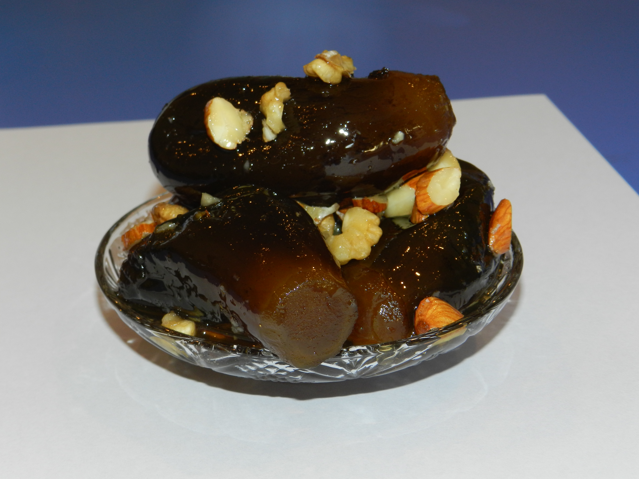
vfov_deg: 19.4
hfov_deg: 25.7
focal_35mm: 76
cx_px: 320
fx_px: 1403
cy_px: 240
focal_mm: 13.5
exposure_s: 1/30
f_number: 4.8
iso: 200
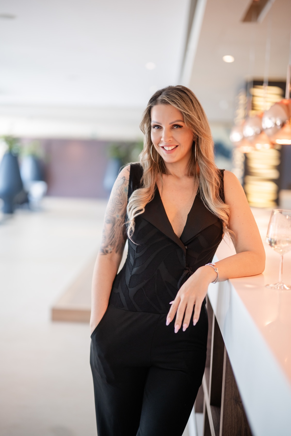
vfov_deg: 39.6
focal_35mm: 50
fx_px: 606
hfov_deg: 27.0
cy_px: 218
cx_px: 146
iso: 320
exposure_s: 1/400
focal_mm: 50
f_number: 1.2
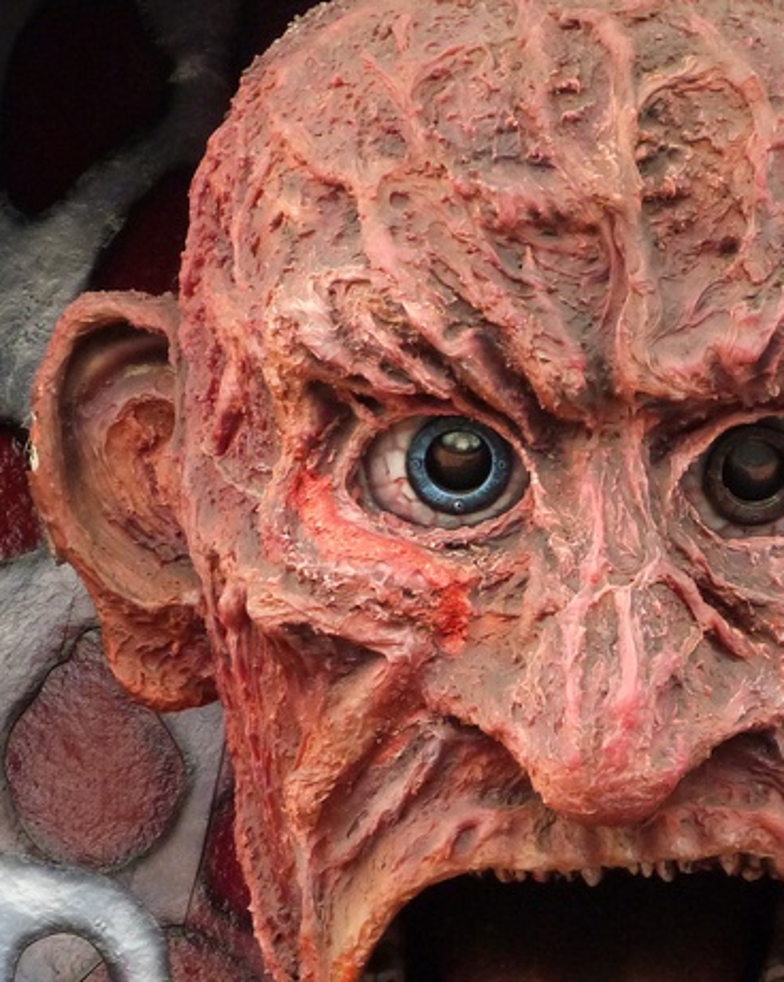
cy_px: 656
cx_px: 575
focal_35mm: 390
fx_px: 11327
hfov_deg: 4.0
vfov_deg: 5.0
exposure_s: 1/320
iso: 400
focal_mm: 33.2
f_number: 3.8
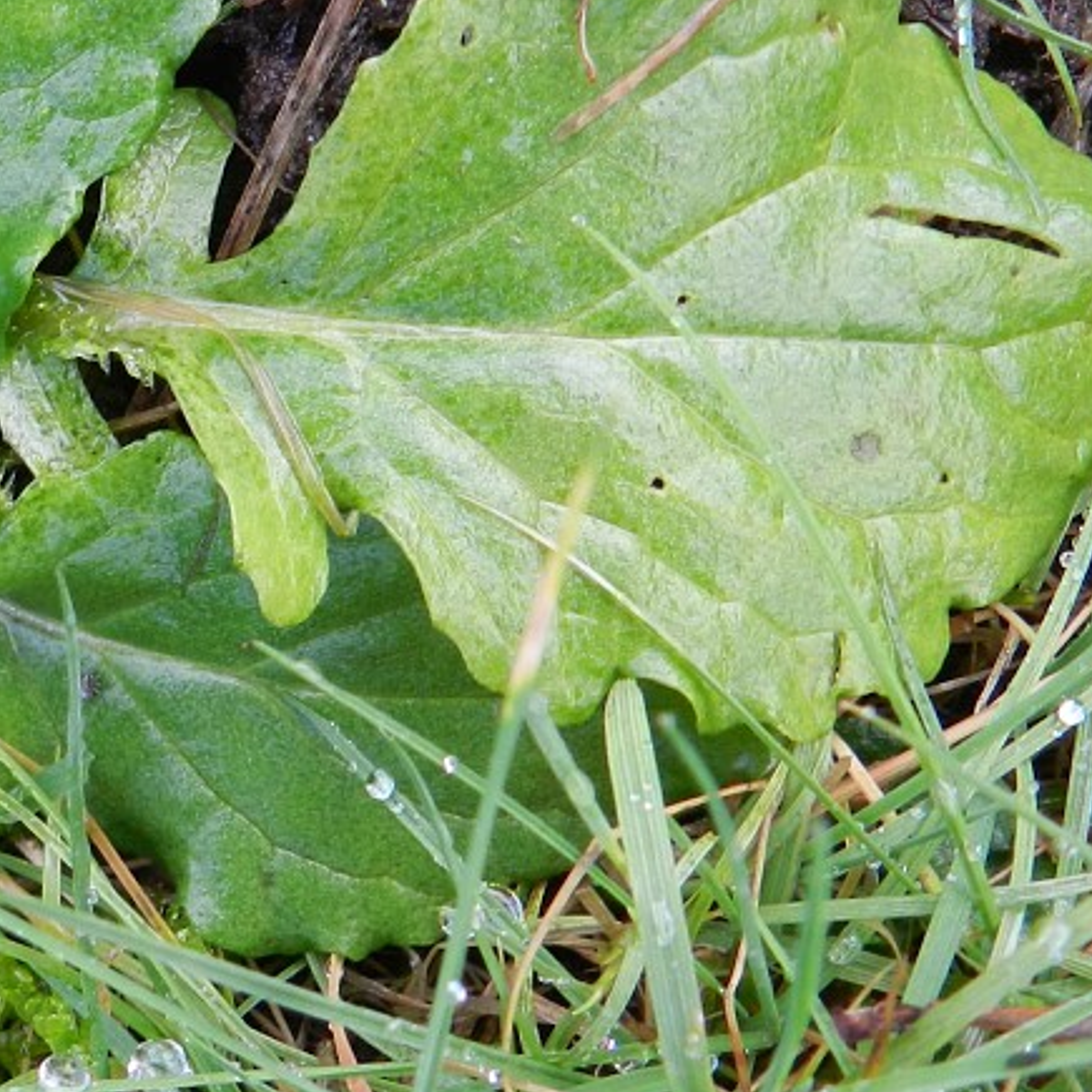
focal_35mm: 78
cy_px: 542
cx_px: -146
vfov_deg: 22.2
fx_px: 2784
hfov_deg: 21.0
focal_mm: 5.6
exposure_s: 1/50
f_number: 3.7
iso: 160
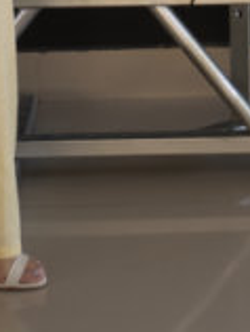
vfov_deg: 7.2
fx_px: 2449
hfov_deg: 5.7
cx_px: 458
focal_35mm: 255
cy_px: -495
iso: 250
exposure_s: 1/100
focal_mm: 35
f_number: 4
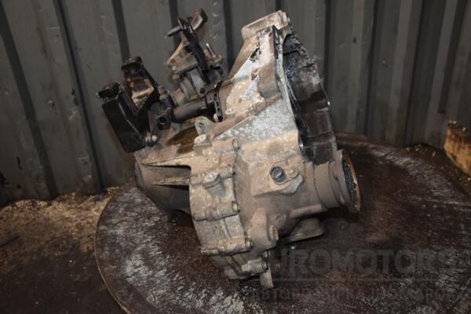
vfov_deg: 35.5
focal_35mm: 38
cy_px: 157
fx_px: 491
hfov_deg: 51.3
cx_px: 236
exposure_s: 1/60
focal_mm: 25
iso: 800
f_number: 5
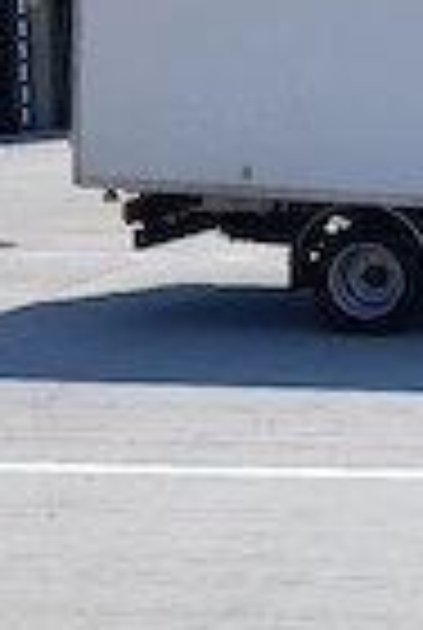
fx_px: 1350
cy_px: 202
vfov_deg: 26.1
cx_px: 630
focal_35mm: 77
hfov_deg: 16.3
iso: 20
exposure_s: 1/714
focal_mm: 3.98
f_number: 1.8
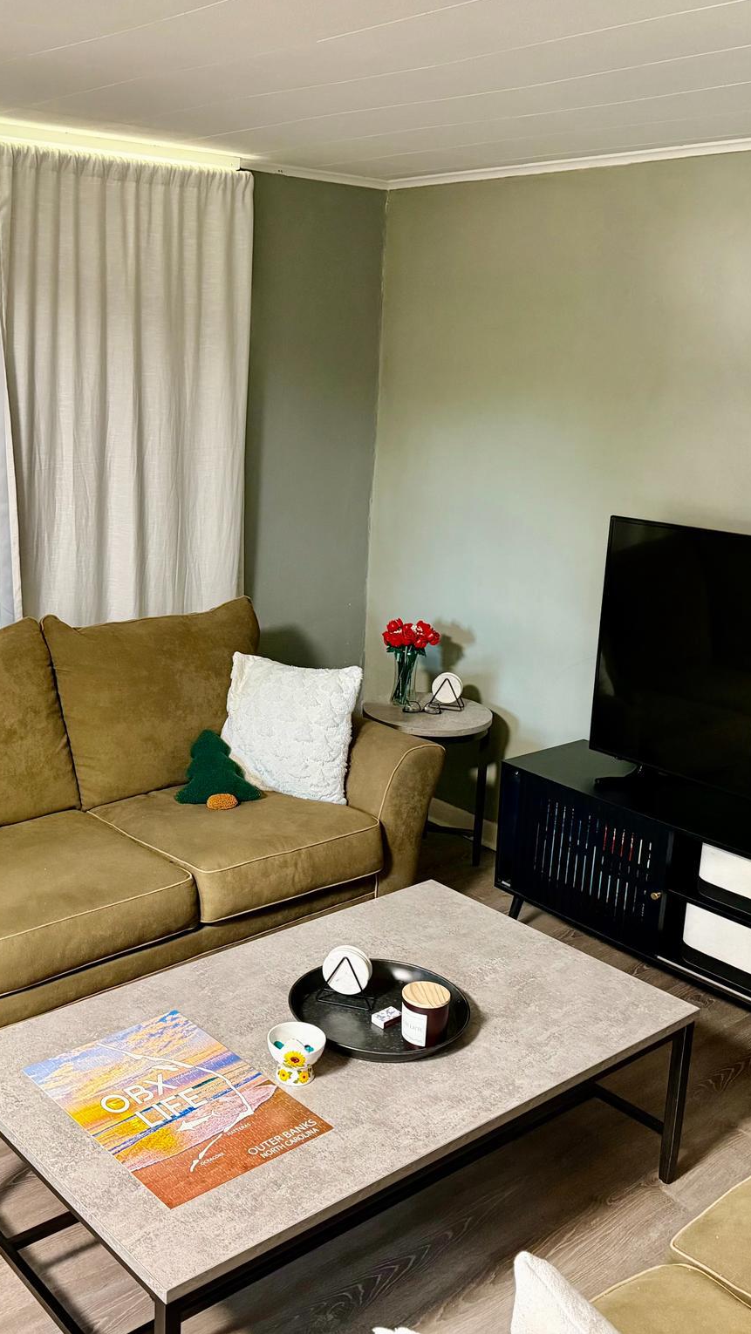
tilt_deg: -15.7
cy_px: 665
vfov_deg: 56.6
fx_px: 1239
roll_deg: -2.0
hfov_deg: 33.6
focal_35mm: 35
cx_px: 296
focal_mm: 6.76
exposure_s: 1/40
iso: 800
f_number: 1.78
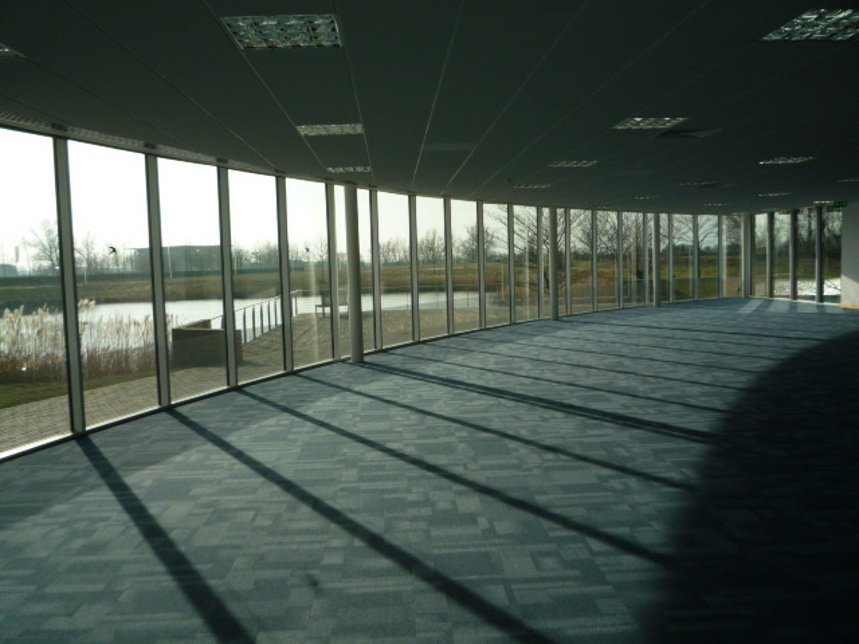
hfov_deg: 60.0
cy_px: 322
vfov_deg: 46.8
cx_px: 430
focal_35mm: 30
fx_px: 744
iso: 100
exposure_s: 1/400
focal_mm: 5.2
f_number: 5
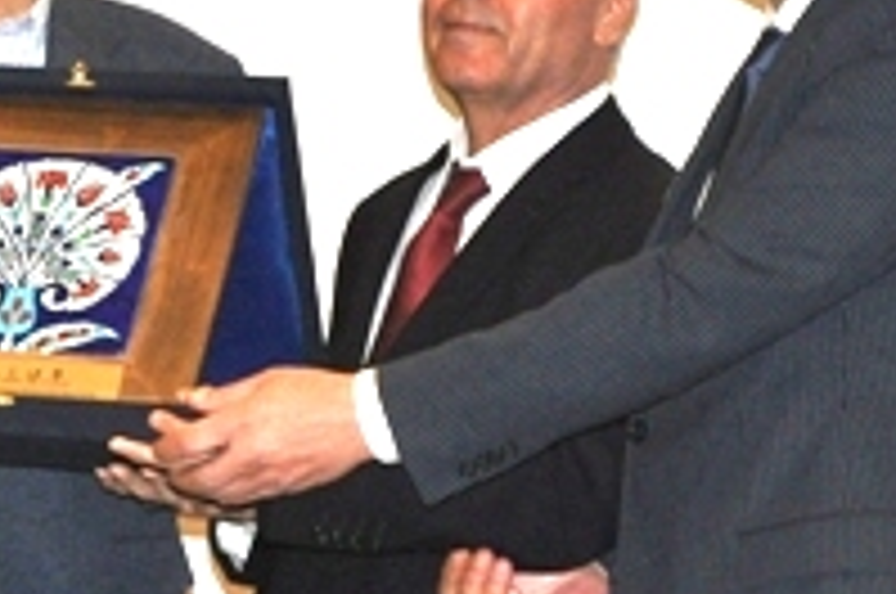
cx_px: 122
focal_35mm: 266
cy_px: 254
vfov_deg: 5.2
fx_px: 6600
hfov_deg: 7.7
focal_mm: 55
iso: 800
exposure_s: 1/60
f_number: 4.5
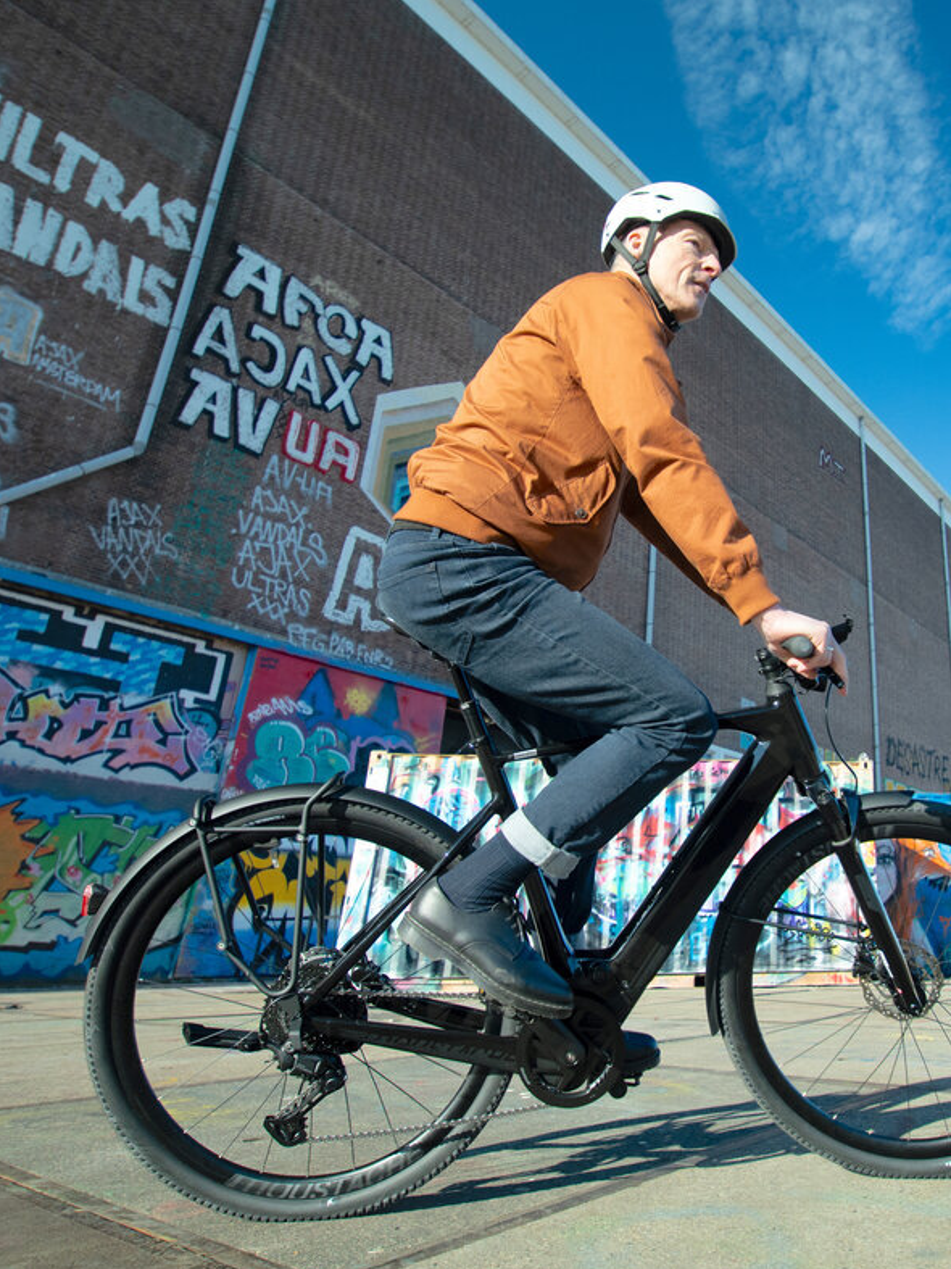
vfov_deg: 76.4
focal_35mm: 22
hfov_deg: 59.3
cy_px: 632
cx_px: 654
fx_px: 806
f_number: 2.8
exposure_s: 1/1250
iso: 400
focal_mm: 10
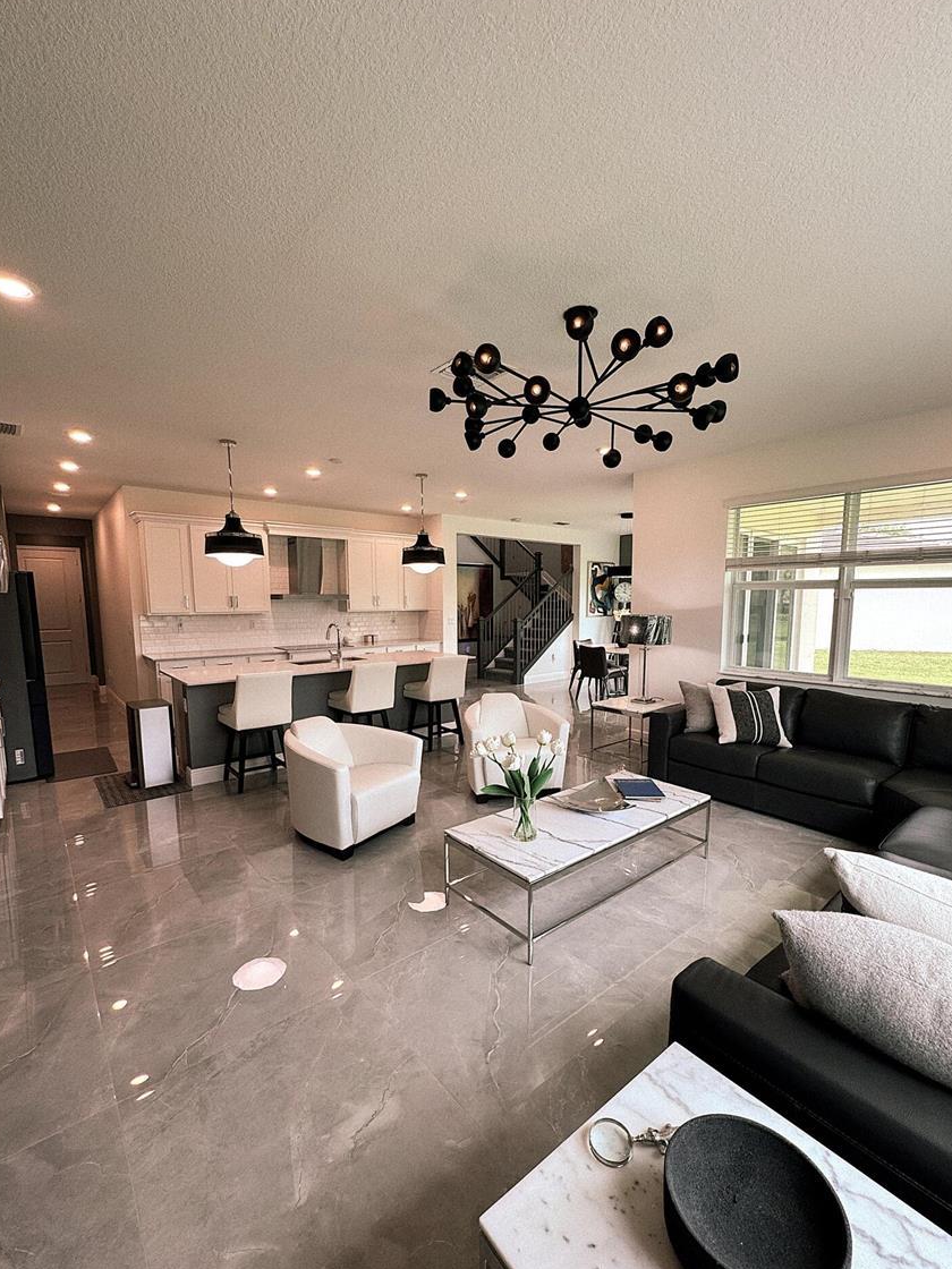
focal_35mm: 15
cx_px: 482
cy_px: 665
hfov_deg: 81.7
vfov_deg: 98.1
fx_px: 550
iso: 100
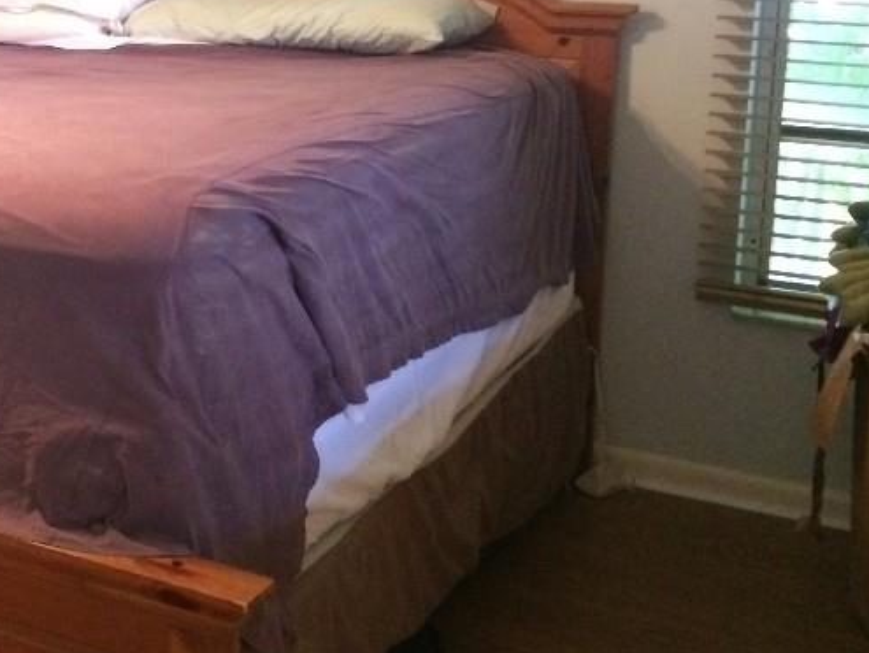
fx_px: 1558
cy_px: 125
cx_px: 4
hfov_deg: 29.2
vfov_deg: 23.3
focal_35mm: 62
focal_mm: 4.12
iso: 500
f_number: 2.2
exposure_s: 1/15
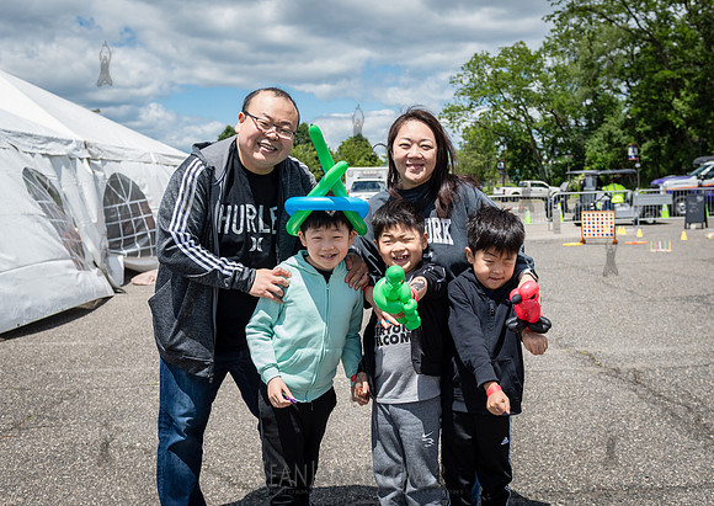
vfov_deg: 35.3
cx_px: 399
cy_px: 252
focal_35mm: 39
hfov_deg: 48.2
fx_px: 796
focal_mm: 29
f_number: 3.5
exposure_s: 1/4000
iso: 400
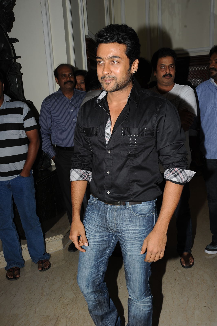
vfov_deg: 54.5
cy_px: 163
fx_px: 317
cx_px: 108
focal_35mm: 35
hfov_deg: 37.8
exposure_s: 1/125
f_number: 9
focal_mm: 35
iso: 200
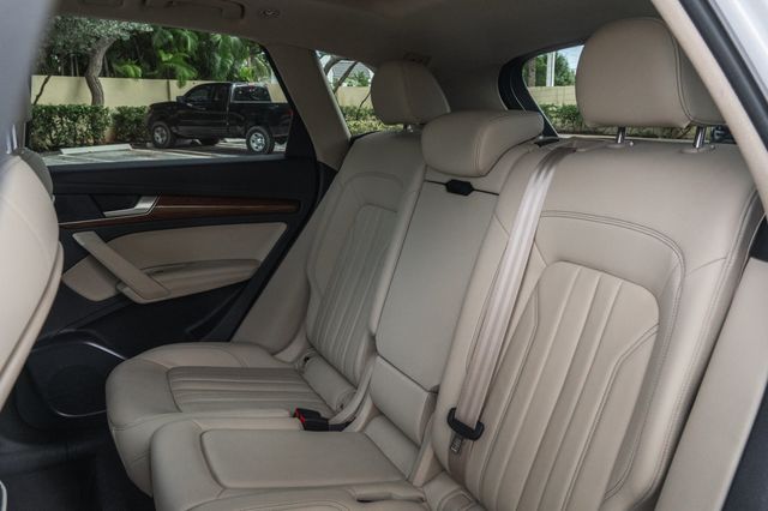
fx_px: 624
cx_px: 426
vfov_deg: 44.4
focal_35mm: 29
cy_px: 215
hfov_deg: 63.0
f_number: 8
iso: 640
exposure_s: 1/100
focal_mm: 24
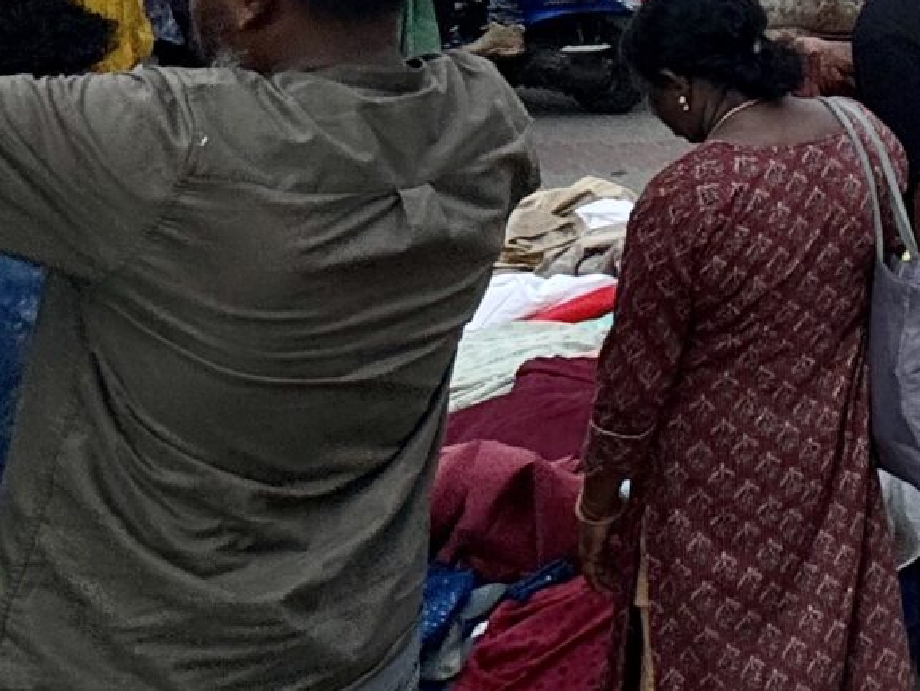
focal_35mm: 62
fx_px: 1648
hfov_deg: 22.9
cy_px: -350
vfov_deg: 20.3
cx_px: 1504
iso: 40
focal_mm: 2.22
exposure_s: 1/1277
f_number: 2.2
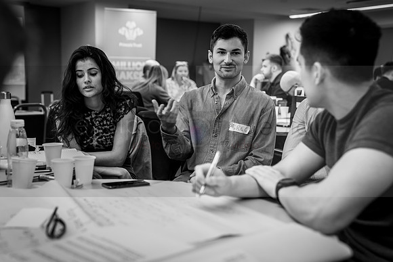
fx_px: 535
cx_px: 194
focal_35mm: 49
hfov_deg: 40.3
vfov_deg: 27.5
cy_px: 129
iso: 400
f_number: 2.8
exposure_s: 1/60
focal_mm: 48
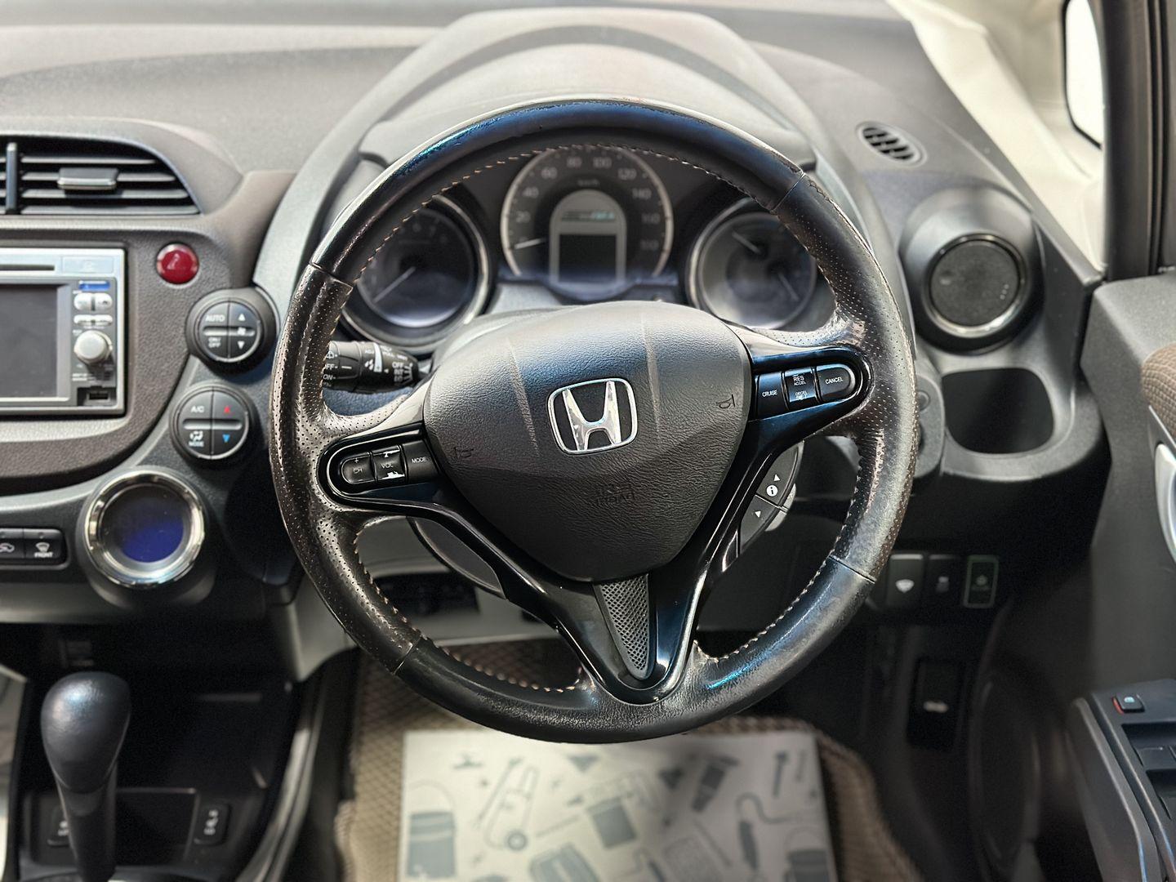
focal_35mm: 48
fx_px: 1631
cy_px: 441
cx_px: 588
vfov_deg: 30.3
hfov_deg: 39.7
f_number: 1.78
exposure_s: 1/25
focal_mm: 6.86
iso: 640
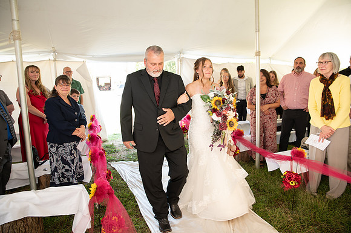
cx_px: 176
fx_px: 234
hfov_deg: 73.8
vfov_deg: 53.1
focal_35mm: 24
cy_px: 116
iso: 320
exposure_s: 1/100
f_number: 3.2
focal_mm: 24
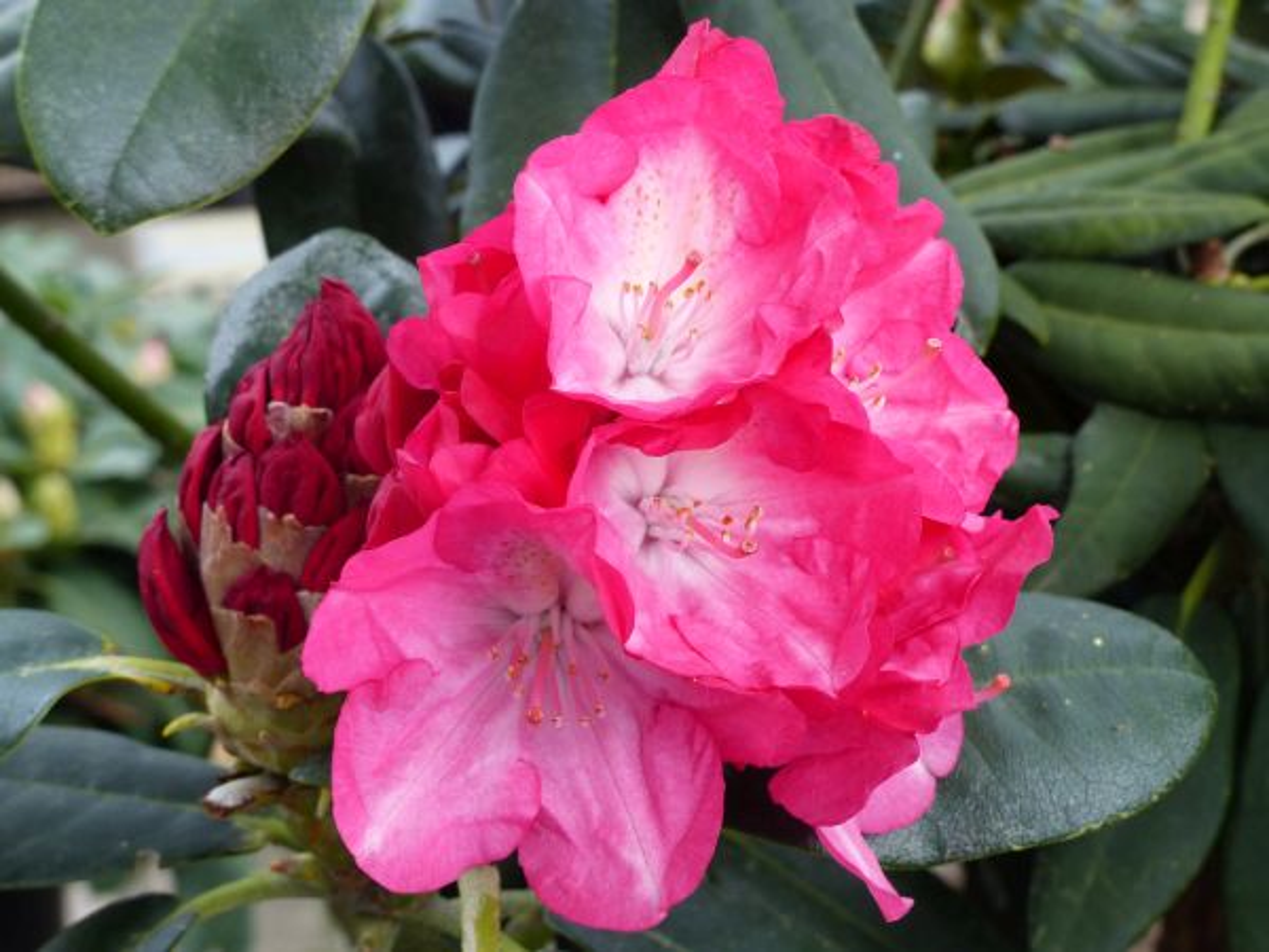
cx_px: 634
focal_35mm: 69
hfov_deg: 28.2
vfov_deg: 21.3
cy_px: 476
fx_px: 2529
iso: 100
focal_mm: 12.5
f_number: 4
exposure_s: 1/160
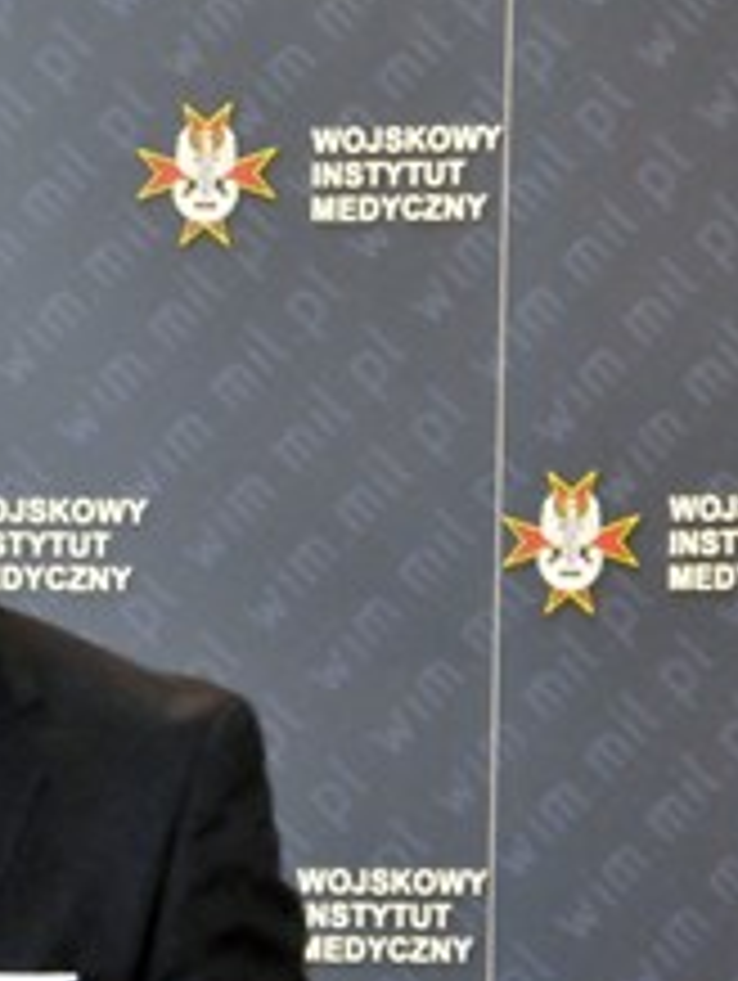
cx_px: -369
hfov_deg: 2.9
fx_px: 14611
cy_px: 781
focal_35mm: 515
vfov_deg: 3.8
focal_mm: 122
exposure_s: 1/60
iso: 2500
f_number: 5.6
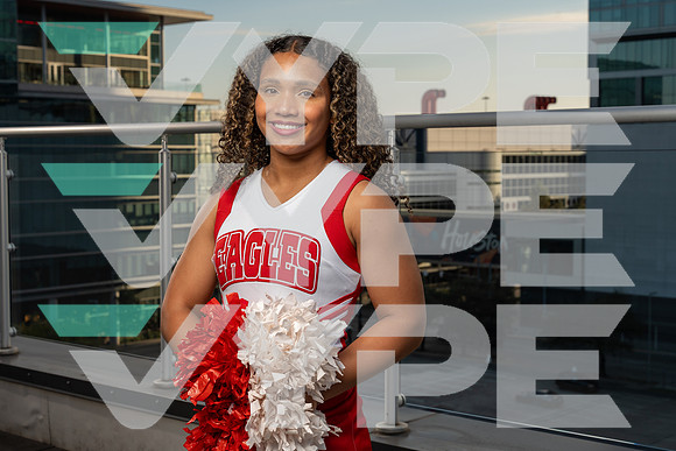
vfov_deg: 22.3
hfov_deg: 32.9
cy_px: 226
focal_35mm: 61
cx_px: 338
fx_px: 1146
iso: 100
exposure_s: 1/250
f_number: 9
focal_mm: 61
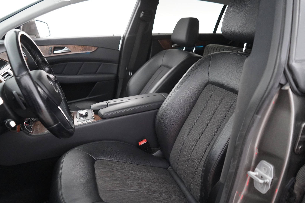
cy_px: 102
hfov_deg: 65.5
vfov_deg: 46.4
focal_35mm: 28
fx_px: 237
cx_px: 152
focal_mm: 28
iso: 12800
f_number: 3.5
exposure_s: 1/60
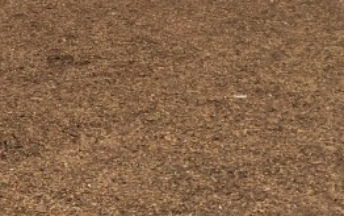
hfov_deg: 15.9
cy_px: -140
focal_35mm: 120
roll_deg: -1.6
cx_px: -180
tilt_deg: -9.6
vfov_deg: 10.4
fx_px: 1125
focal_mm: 4.15
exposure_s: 1/2283
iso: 32
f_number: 2.2
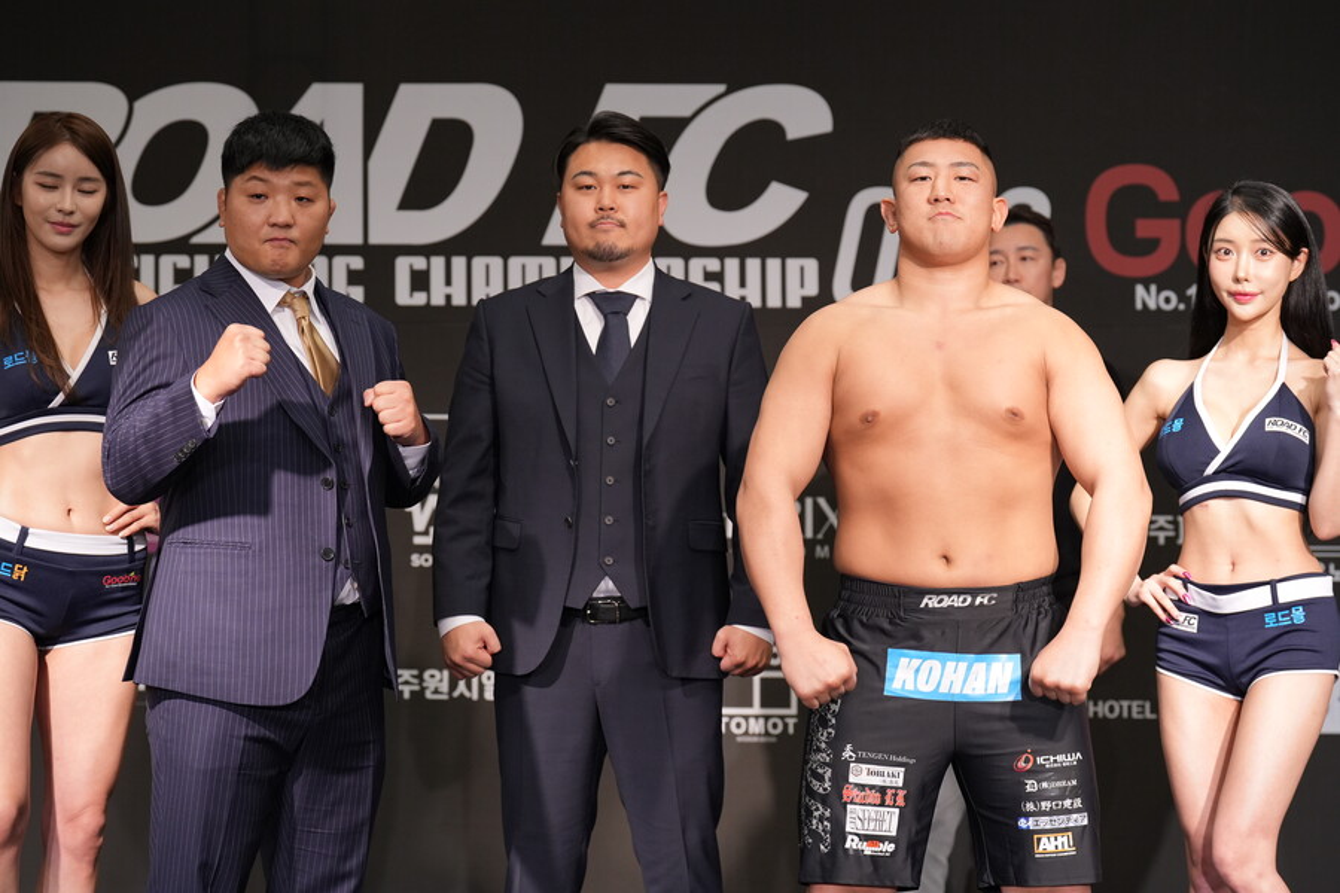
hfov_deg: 20.0
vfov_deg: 13.4
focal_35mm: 102
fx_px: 3796
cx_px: 670
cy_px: 446
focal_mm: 102
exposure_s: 1/250
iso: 1600
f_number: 4
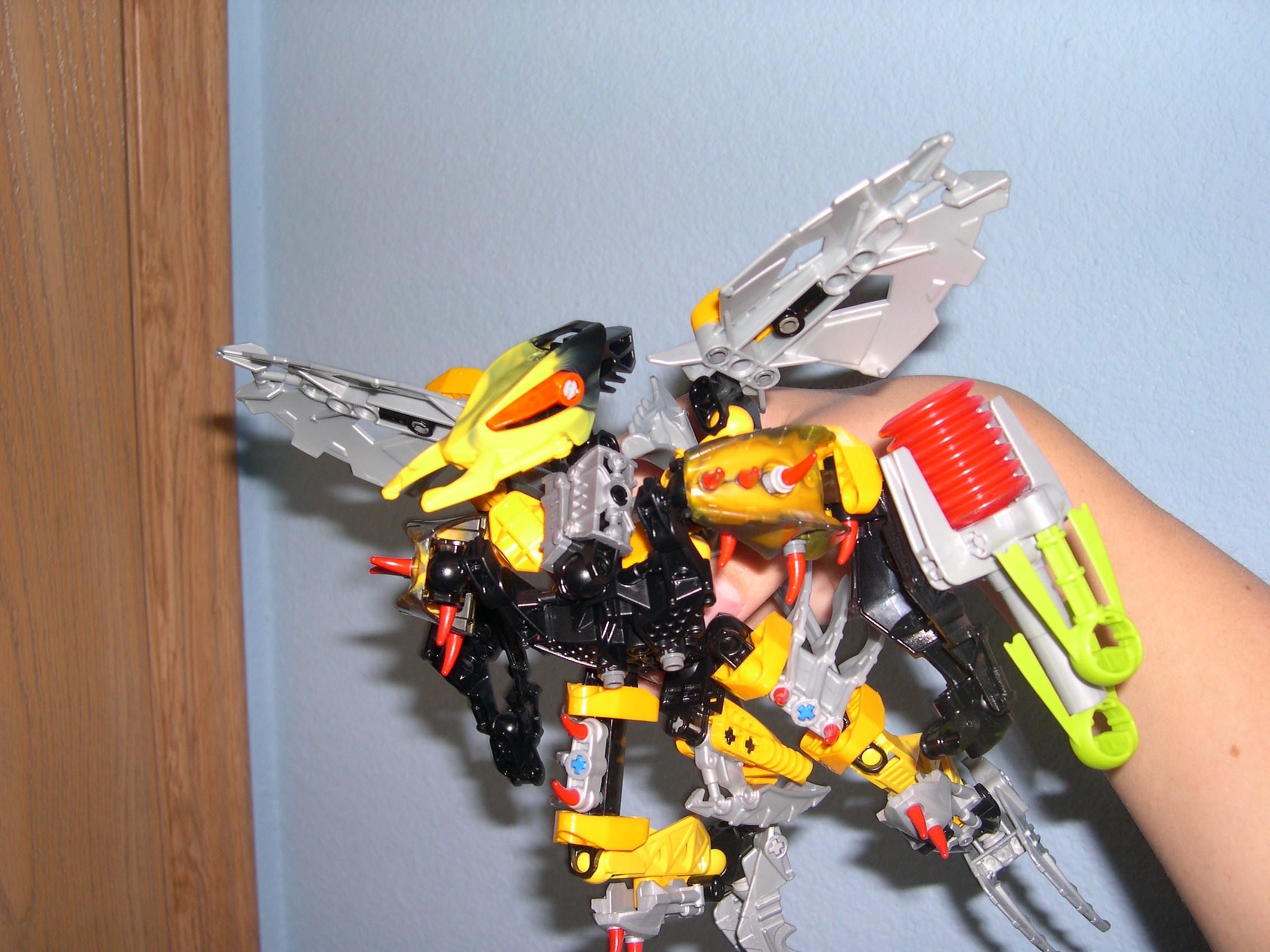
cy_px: 476
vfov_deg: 37.7
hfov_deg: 49.0
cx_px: 635
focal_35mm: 38
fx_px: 1394
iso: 100
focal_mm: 8
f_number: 2.8
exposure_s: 1/60
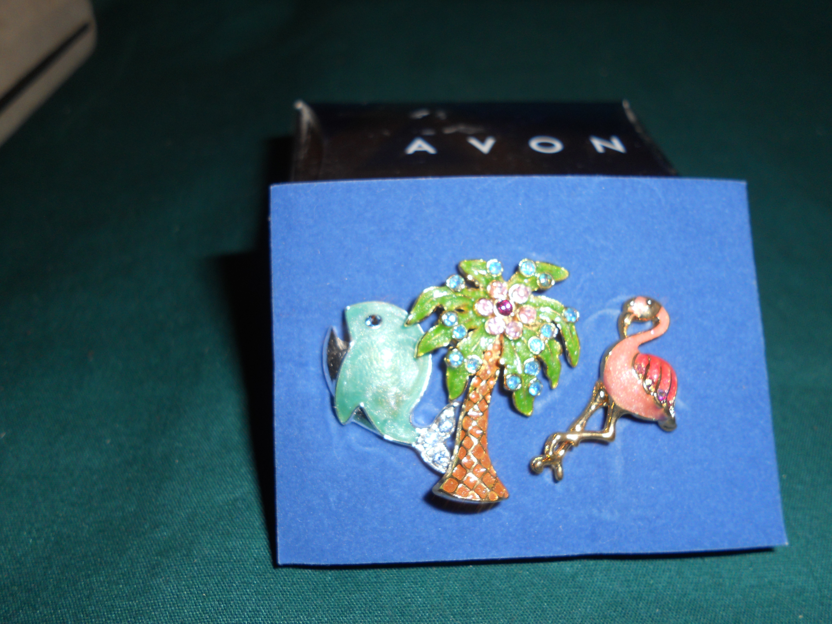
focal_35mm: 32
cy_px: 312
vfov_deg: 44.2
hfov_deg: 56.8
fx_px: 769
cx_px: 416
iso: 80
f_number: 8.8
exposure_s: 1/25
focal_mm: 5.8
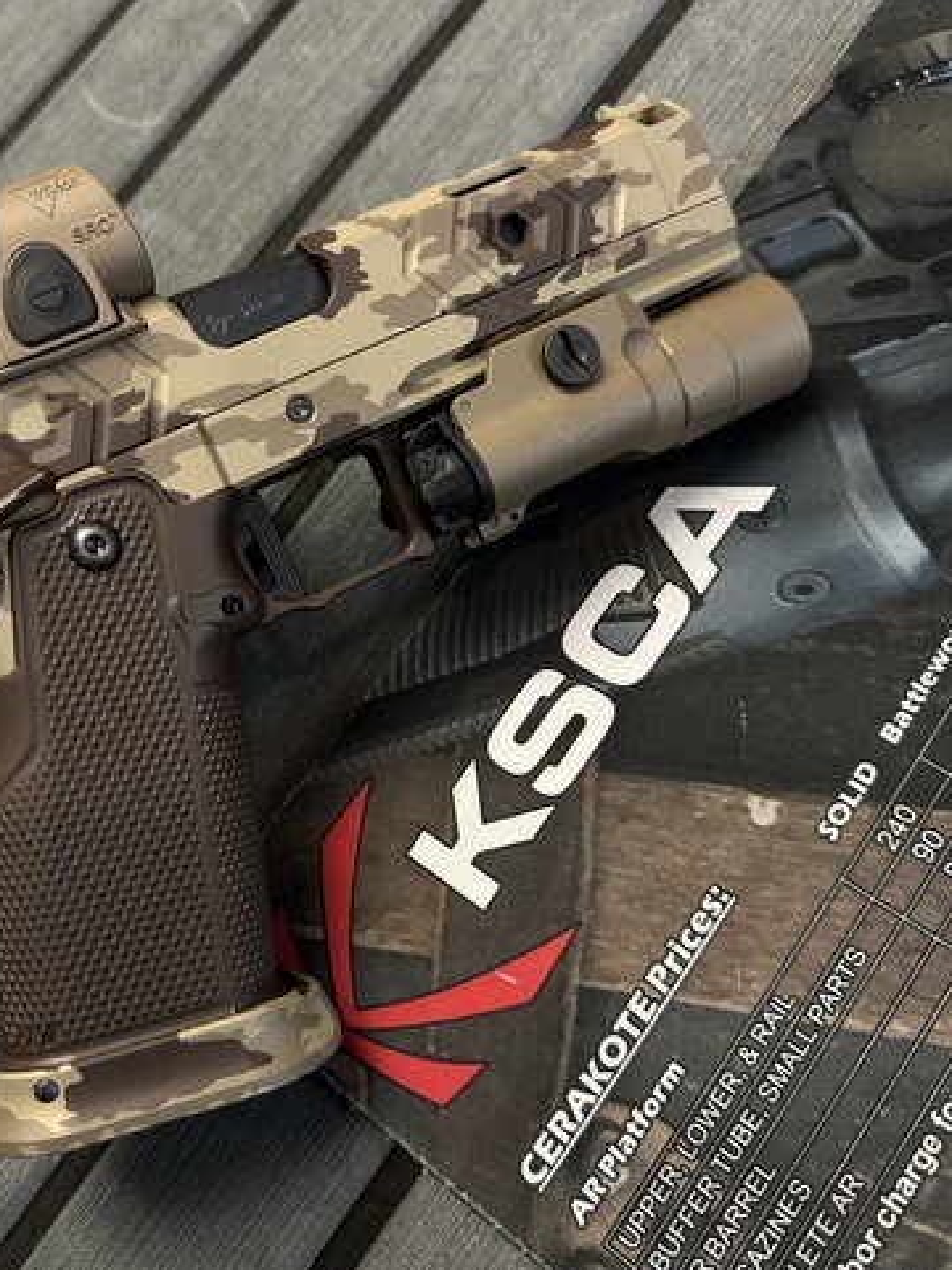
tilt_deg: -63.4
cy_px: 622
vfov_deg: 60.0
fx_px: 1100
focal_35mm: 30
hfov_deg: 46.5
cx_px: 370
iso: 160
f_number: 1.78
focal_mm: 6.86
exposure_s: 1/120
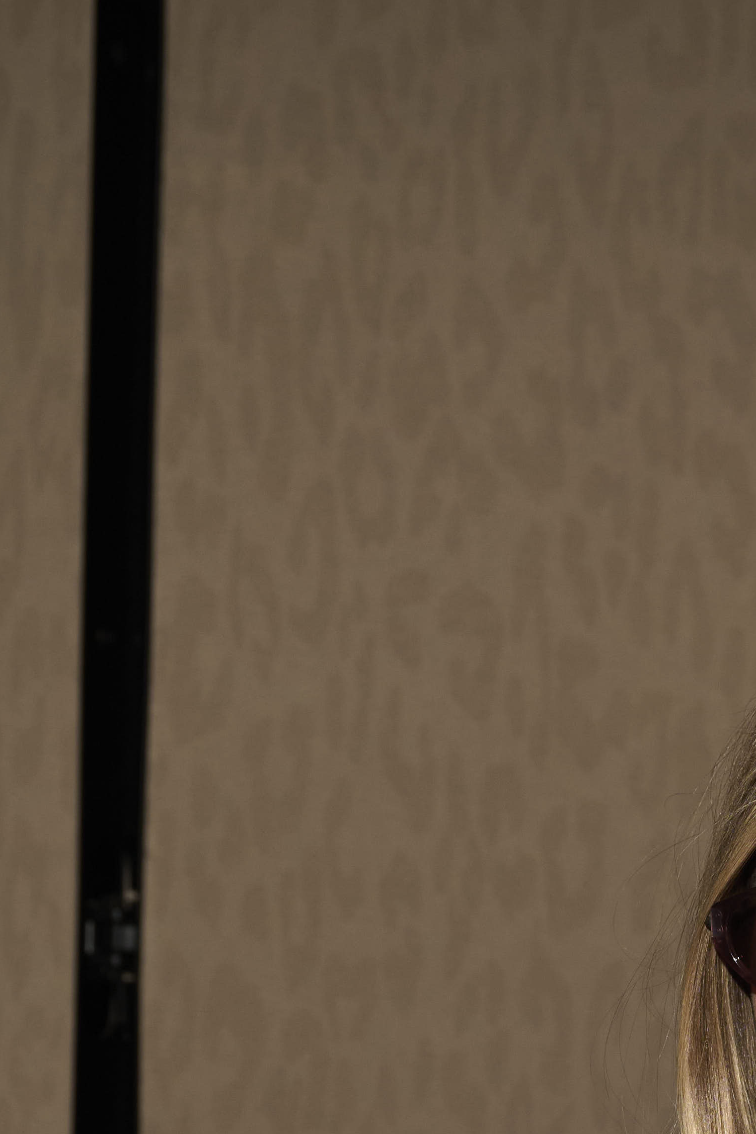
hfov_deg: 8.0
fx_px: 5355
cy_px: 1739
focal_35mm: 170
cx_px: 884
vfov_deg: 11.5
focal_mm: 47
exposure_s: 1/160
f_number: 5.6
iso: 200
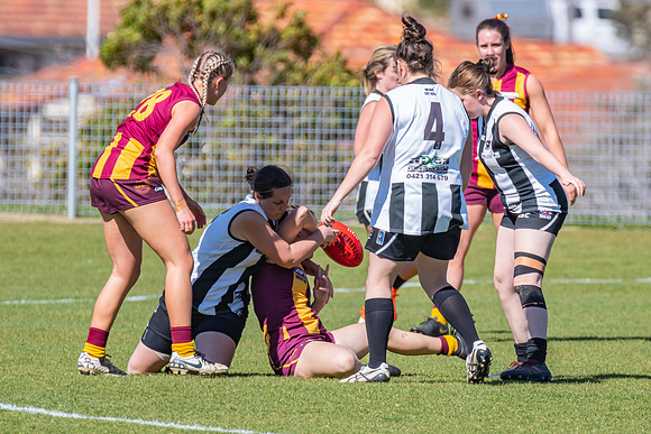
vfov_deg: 1.2
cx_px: 336
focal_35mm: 1185
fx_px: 21429
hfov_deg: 1.7
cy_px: 286
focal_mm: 600
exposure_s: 1/2000
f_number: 8
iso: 800
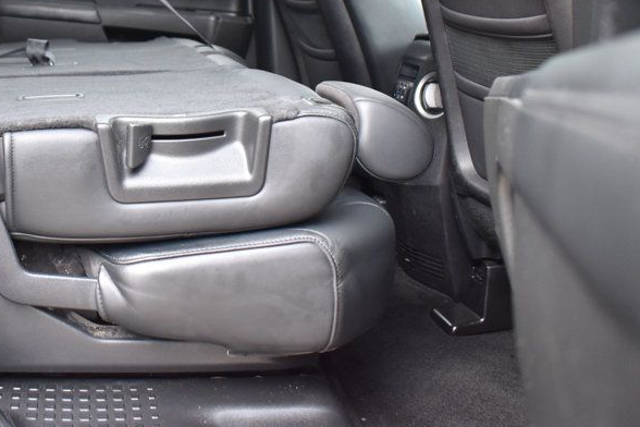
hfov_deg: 40.5
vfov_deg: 27.8
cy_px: 61
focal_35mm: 47
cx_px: 145
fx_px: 835
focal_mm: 18
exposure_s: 1/125
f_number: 4
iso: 1000
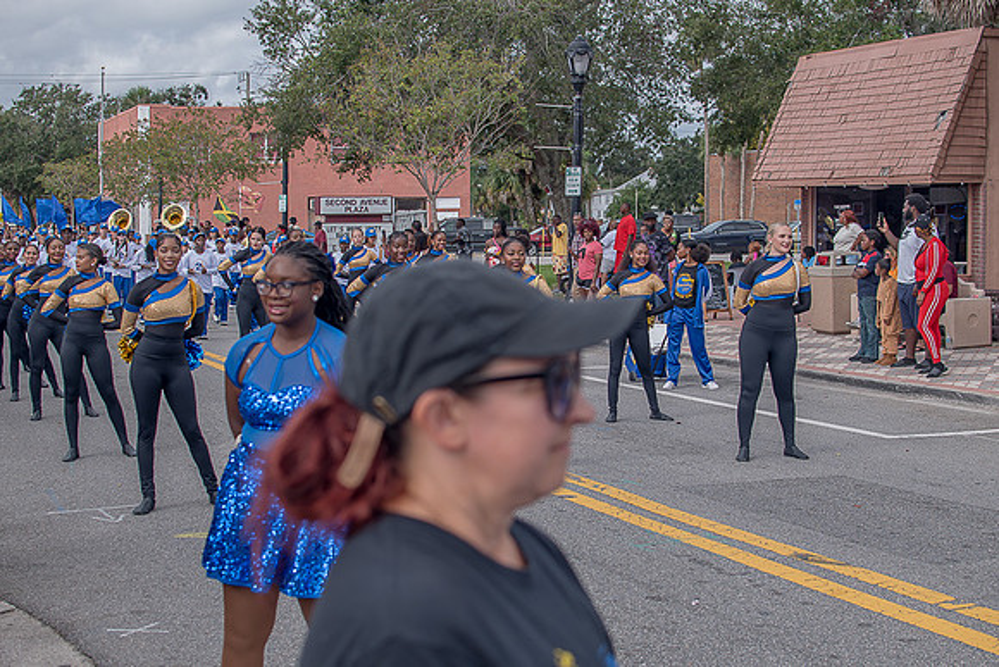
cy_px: 334
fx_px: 1443
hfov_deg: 38.2
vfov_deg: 26.0
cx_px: 500
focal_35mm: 52
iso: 100
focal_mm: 35
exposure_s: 1/500
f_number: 4
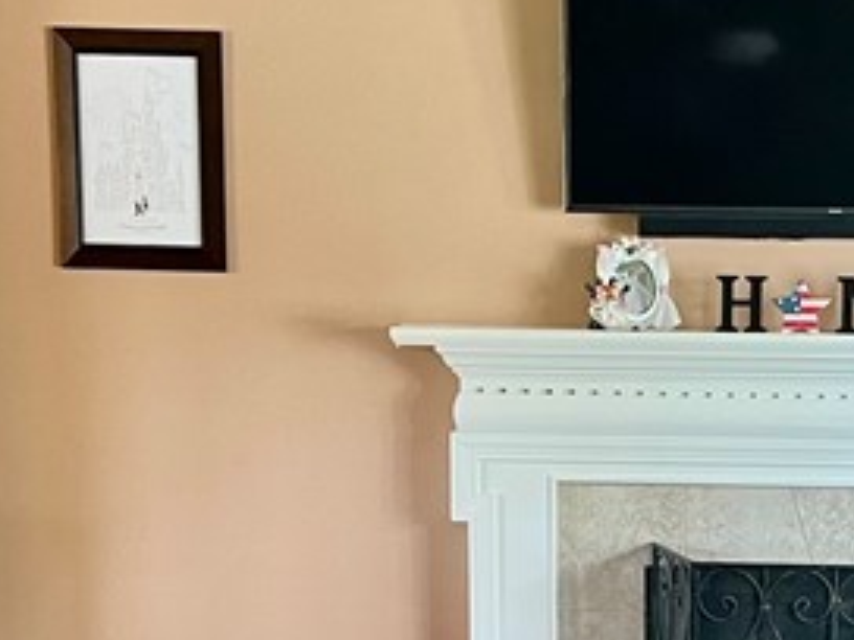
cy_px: 775
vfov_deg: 14.6
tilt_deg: -12.6
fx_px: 2418
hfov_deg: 19.7
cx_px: 728
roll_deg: -0.5
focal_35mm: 98
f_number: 1.6
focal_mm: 5.1
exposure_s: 1/60
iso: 200
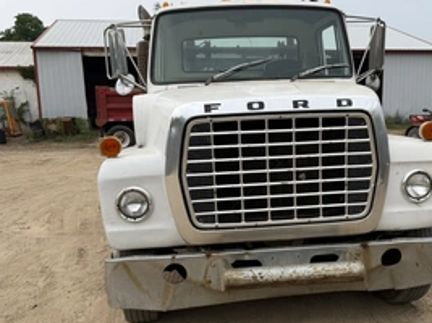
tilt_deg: -8.7
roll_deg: +1.0
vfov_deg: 39.5
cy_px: 189
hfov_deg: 51.1
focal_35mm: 36
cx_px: 256
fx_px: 449
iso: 80
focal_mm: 6.76
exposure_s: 1/2110
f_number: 1.78
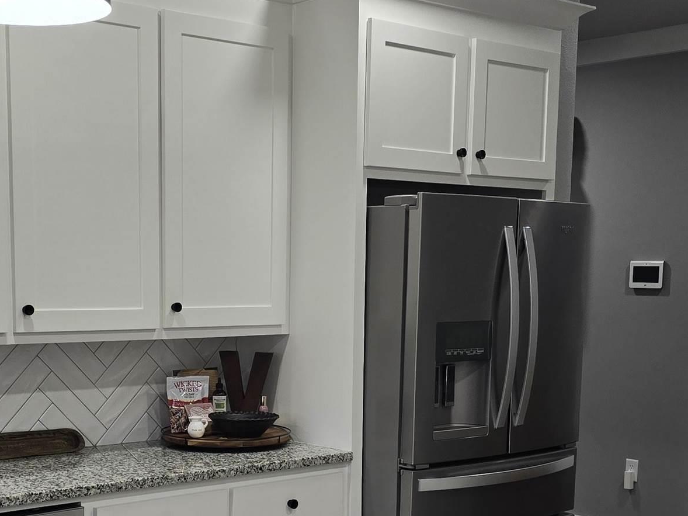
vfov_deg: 24.1
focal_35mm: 60
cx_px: 249
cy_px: 408
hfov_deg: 32.0
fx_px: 1192
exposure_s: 1/120
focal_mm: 6.3
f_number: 1.7
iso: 64
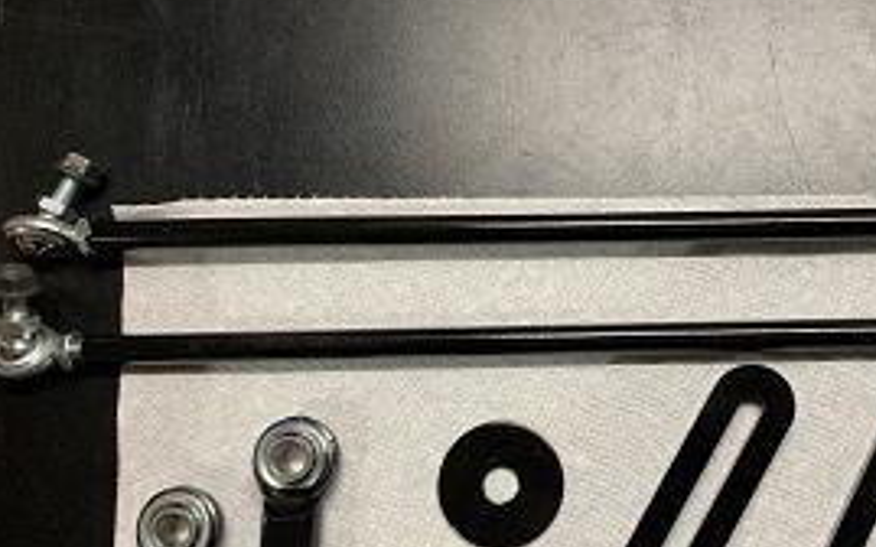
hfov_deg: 46.9
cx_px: 632
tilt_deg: -84.4
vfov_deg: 31.1
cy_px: 332
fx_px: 979
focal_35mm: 41
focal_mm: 4.25
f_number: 1.8
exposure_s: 1/60
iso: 200
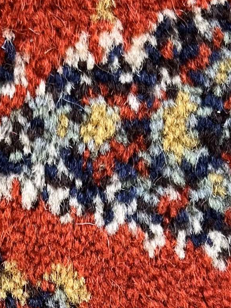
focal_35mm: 85
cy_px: 369
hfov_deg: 17.1
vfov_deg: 21.4
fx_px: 757
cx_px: 15
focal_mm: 5.1
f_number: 1.6
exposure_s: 1/60
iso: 125
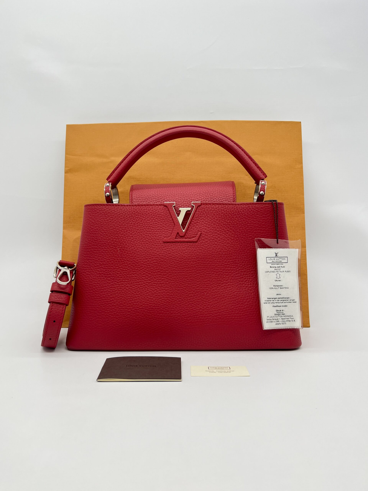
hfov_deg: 53.1
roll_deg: +1.9
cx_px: 184
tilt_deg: -1.3
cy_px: 246
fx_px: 369
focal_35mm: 26
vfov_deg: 67.3
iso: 32
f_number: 1.5
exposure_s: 1/118
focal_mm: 5.7
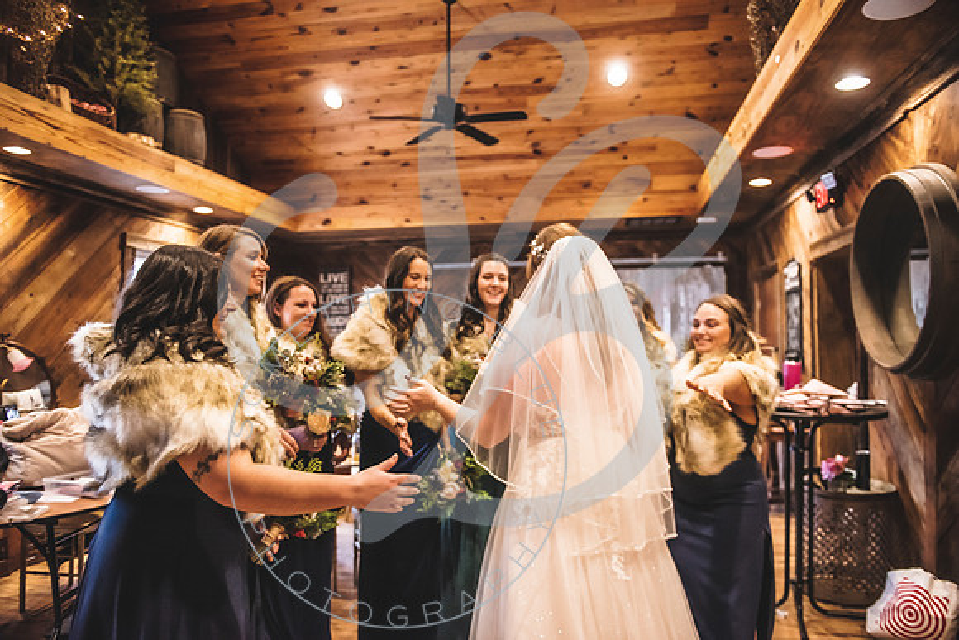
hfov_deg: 73.7
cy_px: 320
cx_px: 480
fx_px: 639
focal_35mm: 24
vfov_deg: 53.2
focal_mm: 24
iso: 3200
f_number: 2.8
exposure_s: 1/125
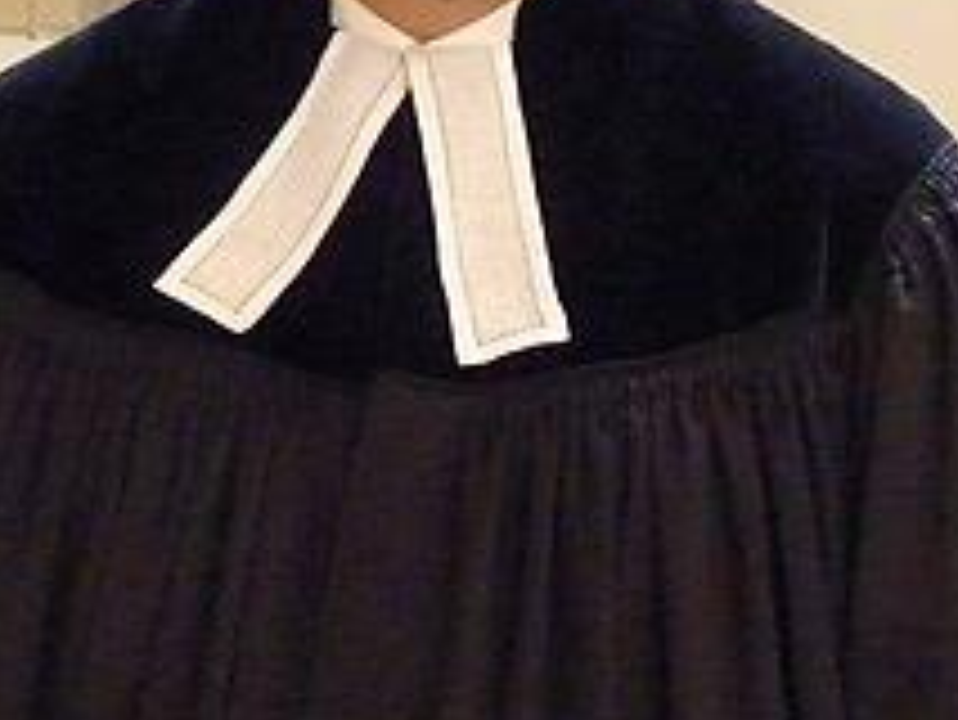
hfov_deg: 9.8
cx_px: 1133
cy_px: 423
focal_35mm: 199
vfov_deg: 7.5
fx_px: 5510
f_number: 3.2
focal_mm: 9.5
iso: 800
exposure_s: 1/40
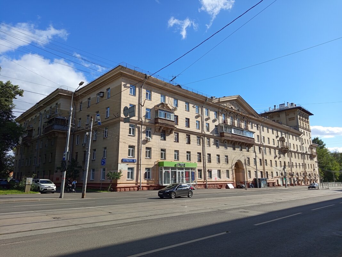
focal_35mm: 24
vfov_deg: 56.8
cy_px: 128
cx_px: 171
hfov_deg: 71.6
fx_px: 237
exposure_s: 1/969
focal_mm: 5.24
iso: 53
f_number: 1.7
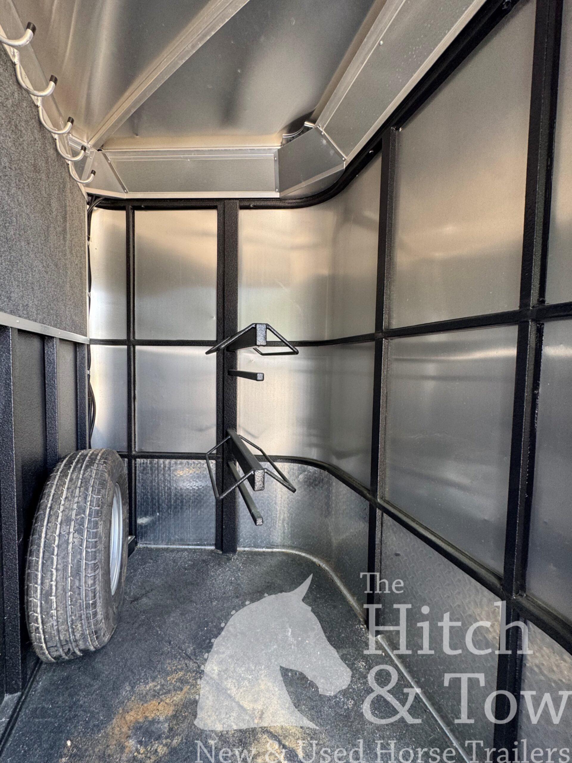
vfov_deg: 102.1
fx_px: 308
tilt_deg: -3.2
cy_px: 382
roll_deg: -1.7
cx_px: 286
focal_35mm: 14
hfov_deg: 85.7
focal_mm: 2.22
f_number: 2.2
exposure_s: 1/99
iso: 100
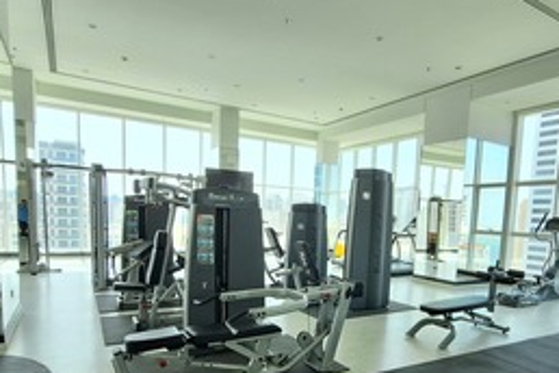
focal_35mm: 24
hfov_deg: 73.2
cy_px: 257
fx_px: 373
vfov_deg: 51.8
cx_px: 324
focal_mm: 1.74
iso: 80
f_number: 2.2
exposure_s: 1/100
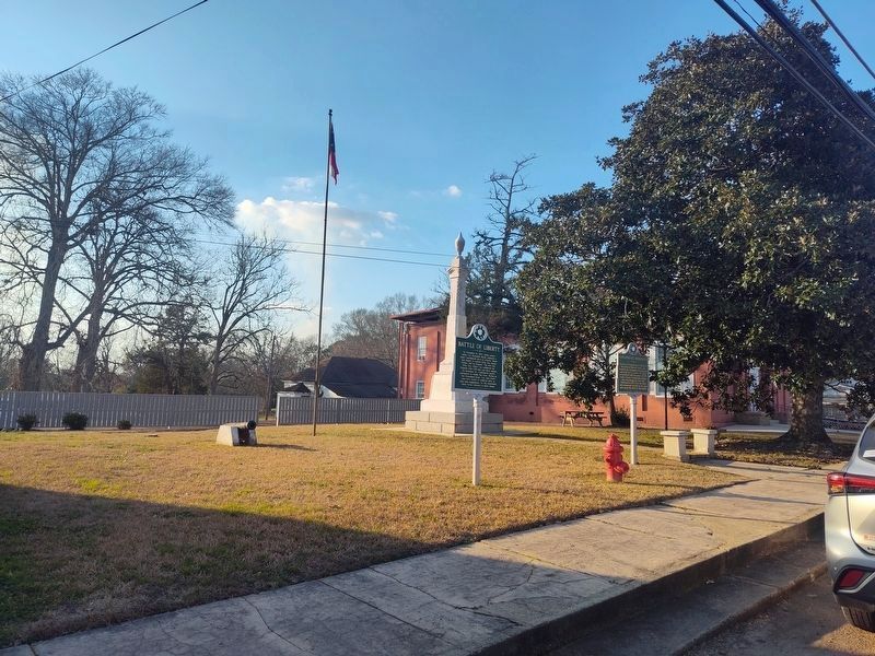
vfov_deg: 58.9
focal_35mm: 23
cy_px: 328
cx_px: 438
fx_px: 581
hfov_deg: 73.9
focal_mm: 5.56
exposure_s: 1/1301
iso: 100
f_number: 1.8
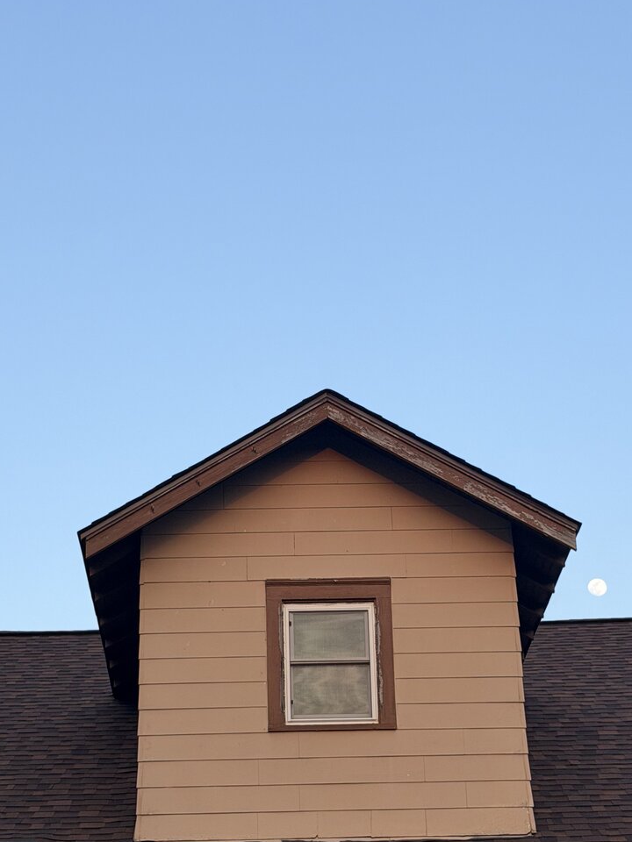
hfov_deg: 18.4
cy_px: 482
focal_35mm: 80
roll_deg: +0.9
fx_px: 1947
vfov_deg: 24.4
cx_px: 302
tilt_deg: +22.2
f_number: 1.78
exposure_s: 1/906
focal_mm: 6.76
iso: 64
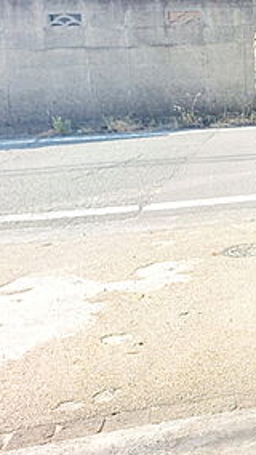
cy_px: 90
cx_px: 483
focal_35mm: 59
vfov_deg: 34.3
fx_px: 711
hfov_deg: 16.5
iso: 25
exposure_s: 1/216
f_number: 1.8
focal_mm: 5.23
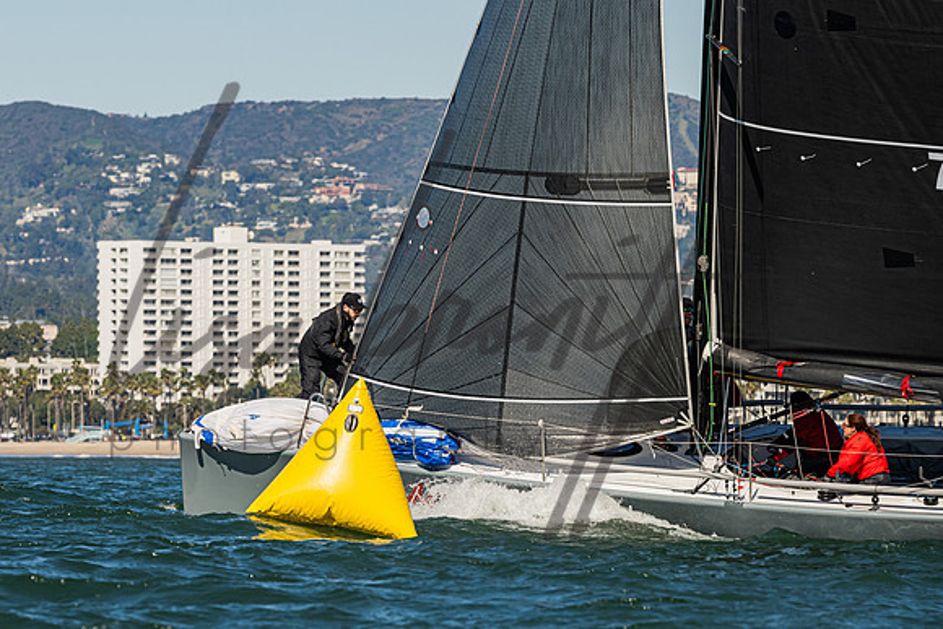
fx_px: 10433
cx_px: 307
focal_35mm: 398
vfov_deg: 3.5
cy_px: 329
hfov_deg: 5.2
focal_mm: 290
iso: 400
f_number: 9
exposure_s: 1/1600
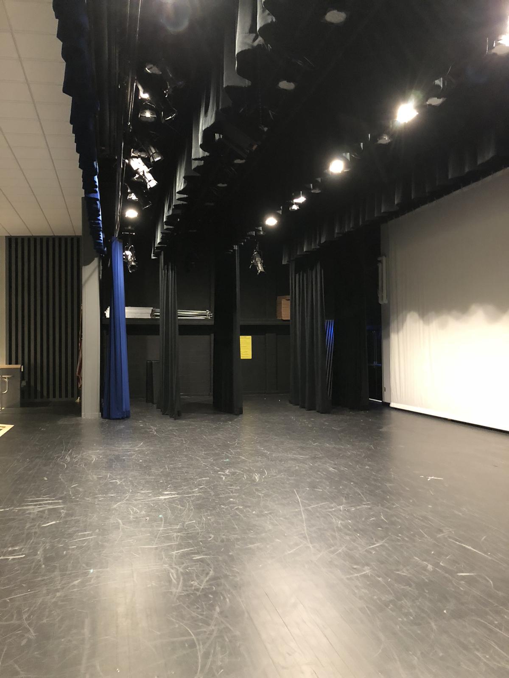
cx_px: 254
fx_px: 549
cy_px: 339
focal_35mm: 28
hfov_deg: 49.7
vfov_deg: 63.4
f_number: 1.8
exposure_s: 1/4
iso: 100
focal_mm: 3.99
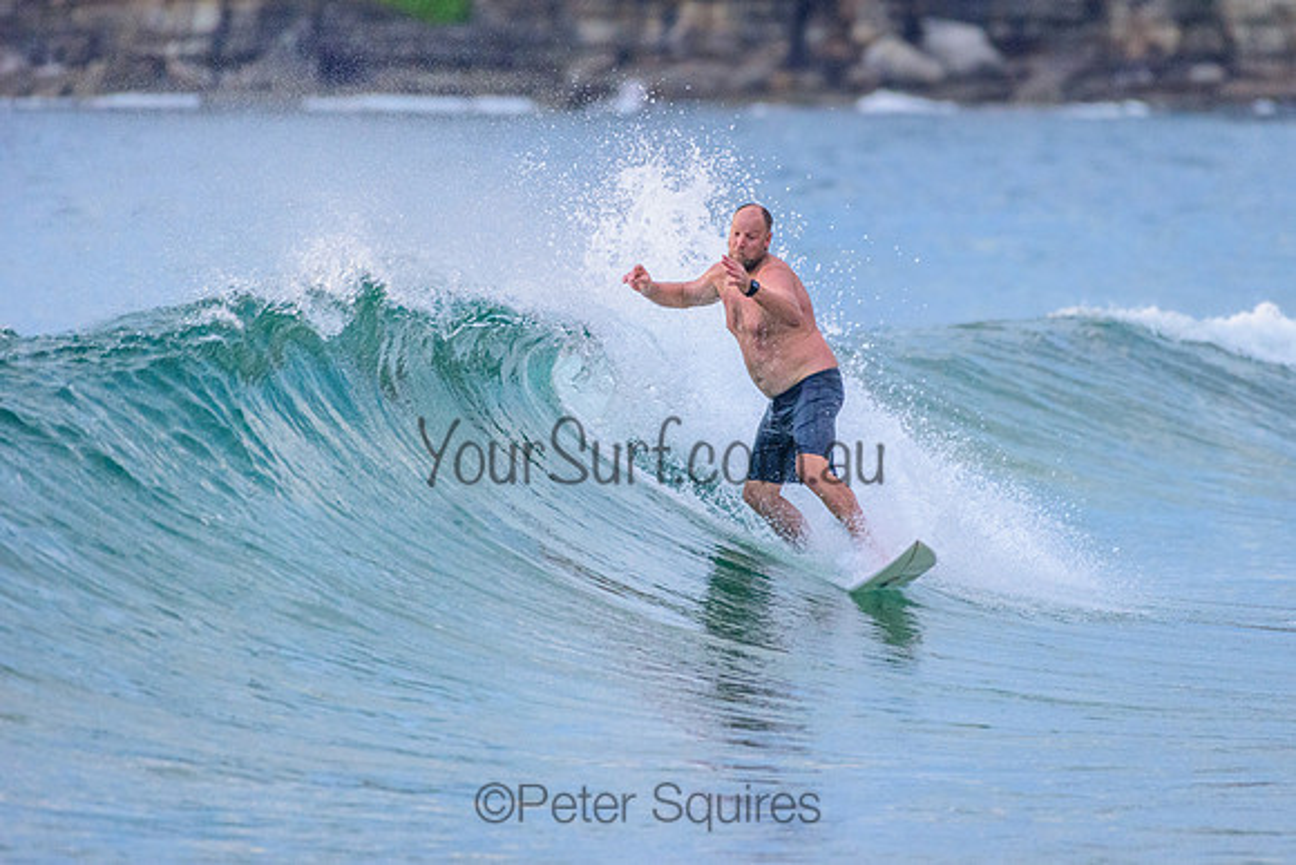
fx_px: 22077
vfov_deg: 2.2
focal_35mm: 613
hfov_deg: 3.4
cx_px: 795
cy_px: 376
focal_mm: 500
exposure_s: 1/2000
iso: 2500
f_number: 5.6
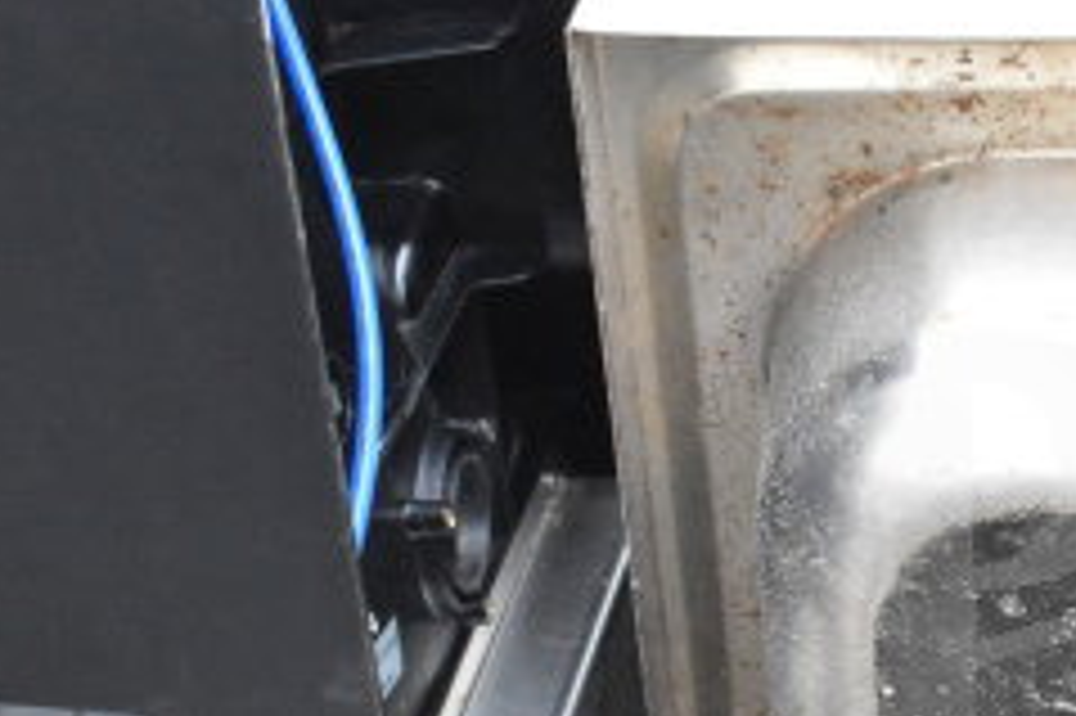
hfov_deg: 17.6
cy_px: 687
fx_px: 3324
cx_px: 1265
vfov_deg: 12.2
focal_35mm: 111
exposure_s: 1/500
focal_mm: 29
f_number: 11
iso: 6400
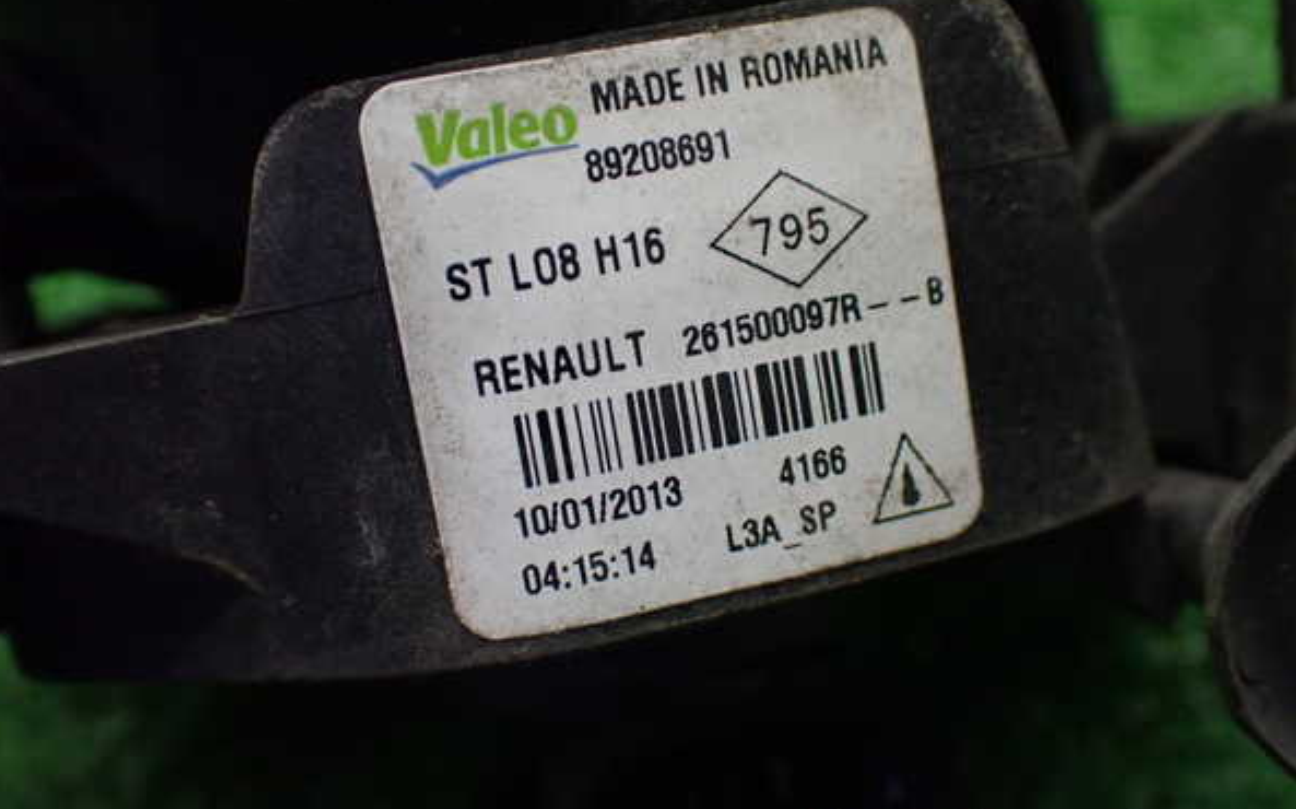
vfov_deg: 29.2
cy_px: 374
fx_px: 1553
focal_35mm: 44
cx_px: 645
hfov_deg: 45.3
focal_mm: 7.31
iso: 800
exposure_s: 1/160
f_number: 2.8
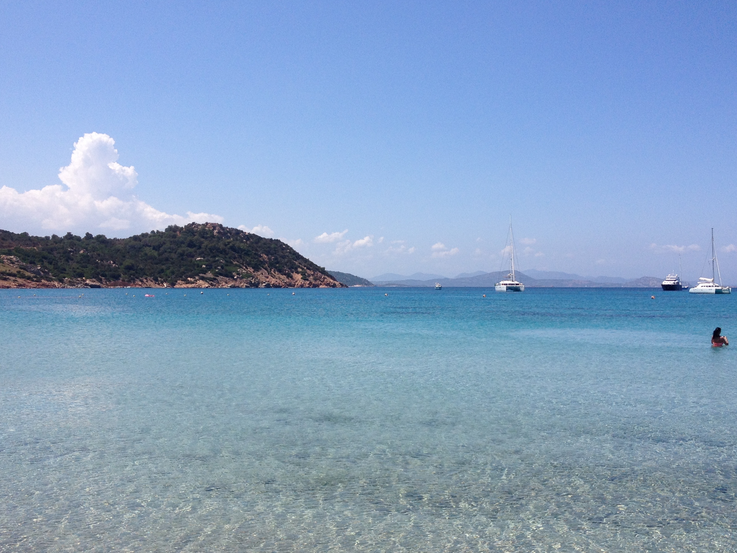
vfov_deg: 32.9
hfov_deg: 42.9
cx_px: 392
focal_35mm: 44
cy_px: 301
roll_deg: +0.4
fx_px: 937
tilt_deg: -2.8
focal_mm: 4.28
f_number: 2.4
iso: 50
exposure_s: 1/2632
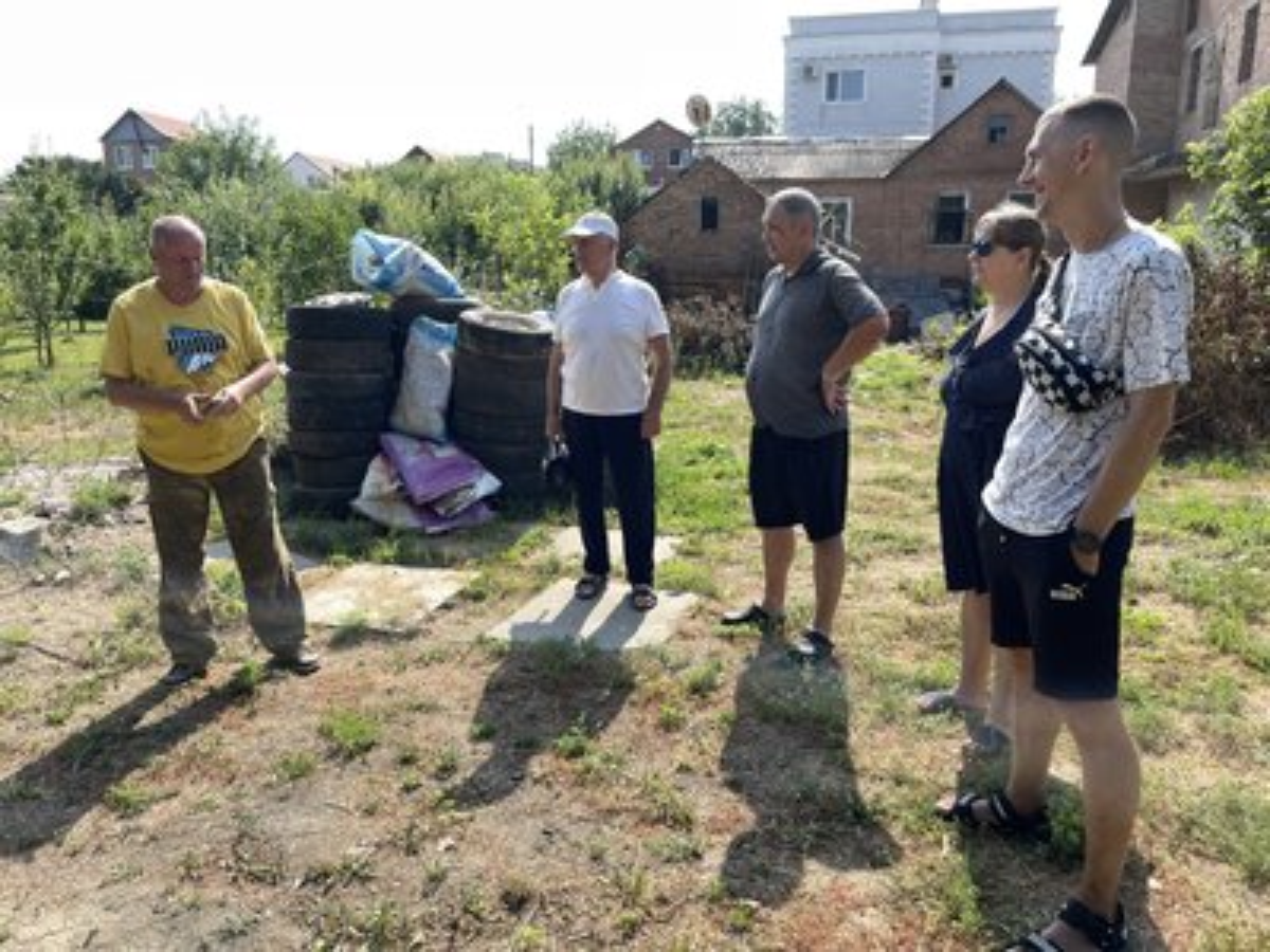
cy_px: 476
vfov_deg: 53.1
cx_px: 635
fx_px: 954
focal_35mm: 26
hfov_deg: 67.3
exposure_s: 1/1490
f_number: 1.6
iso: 32
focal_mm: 4.2
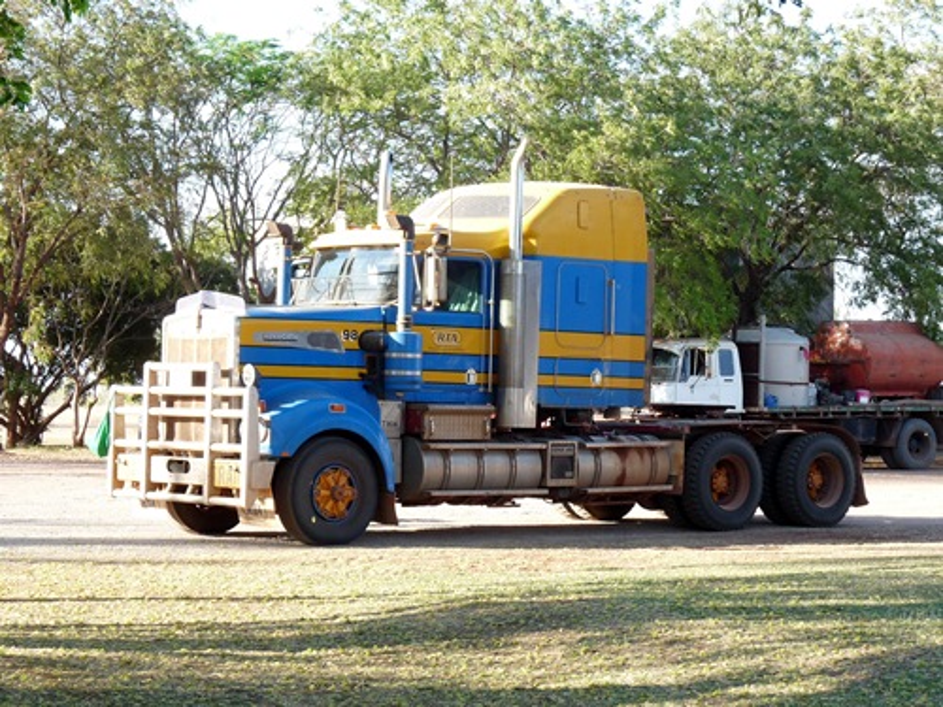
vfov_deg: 16.1
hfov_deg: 21.3
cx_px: 472
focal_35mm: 92
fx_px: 2506
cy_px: 354
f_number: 4
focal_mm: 11.5
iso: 100
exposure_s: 1/125
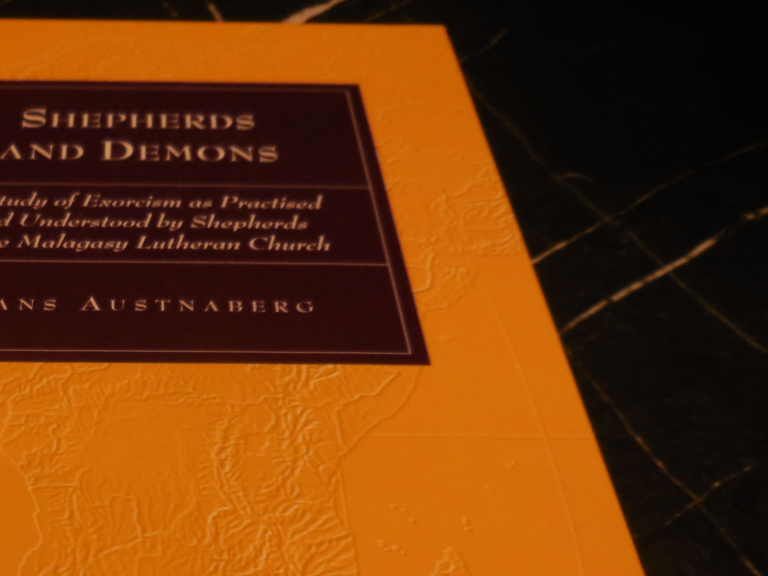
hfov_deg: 37.7
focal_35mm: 49
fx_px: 1087
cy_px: 536
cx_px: 169
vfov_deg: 28.3
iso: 125
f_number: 3.1
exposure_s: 1/125
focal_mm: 4.5
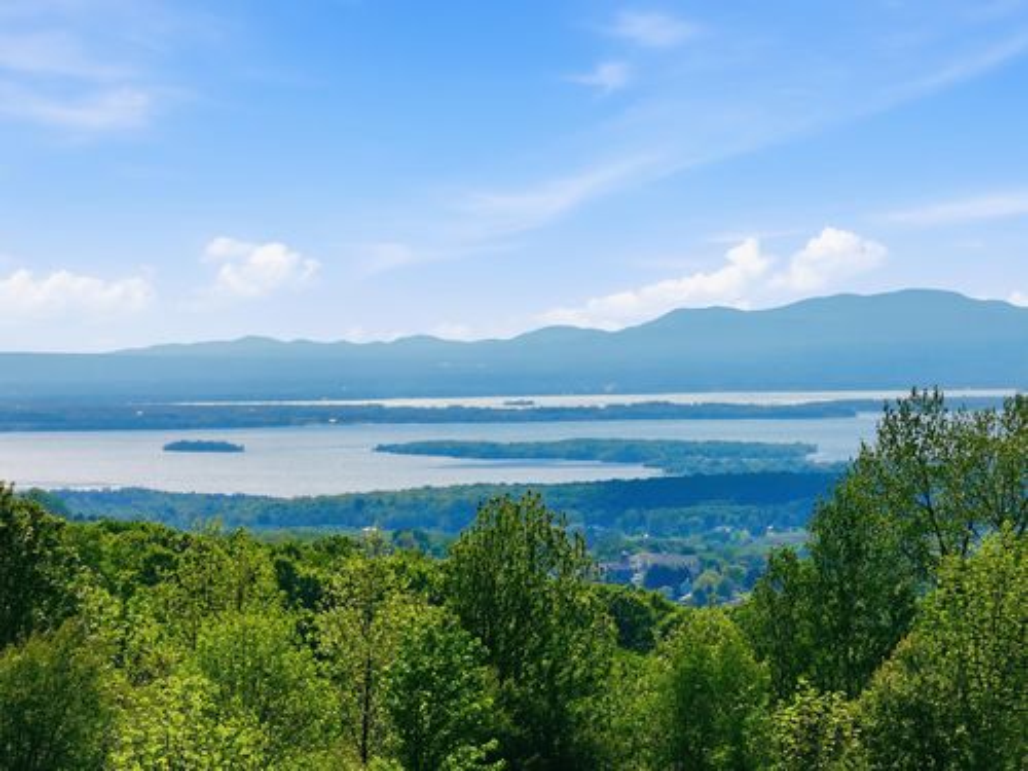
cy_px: 386
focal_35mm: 166
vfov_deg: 8.9
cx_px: 514
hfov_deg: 11.9
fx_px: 4930
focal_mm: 30.7
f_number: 3.4
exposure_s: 1/2000
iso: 100
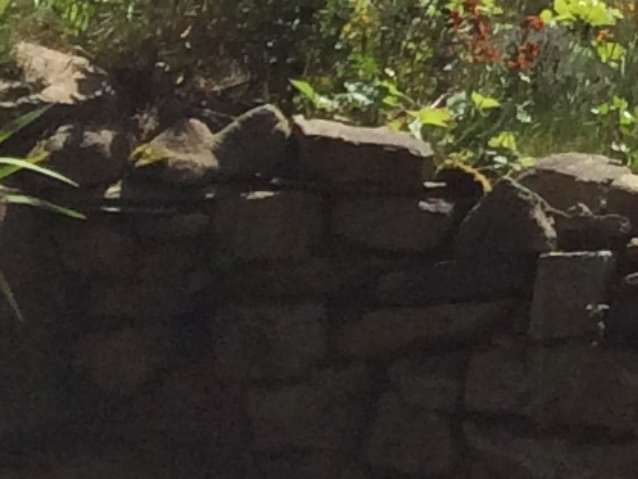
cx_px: 2174
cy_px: -632
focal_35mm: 235
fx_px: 4332
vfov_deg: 6.1
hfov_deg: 7.1
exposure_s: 1/2160
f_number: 2.2
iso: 32
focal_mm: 4.12
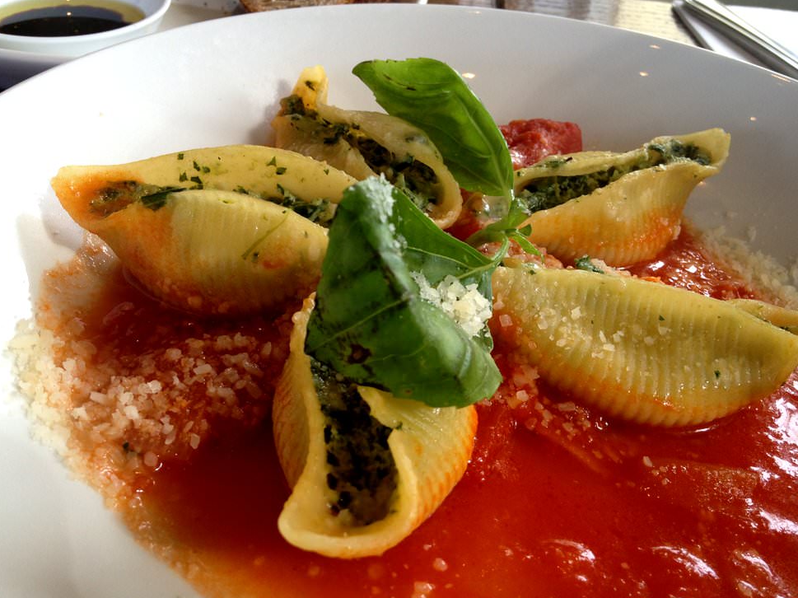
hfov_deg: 50.2
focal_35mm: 37
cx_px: 403
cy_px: 288
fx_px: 853
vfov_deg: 38.6
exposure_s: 1/120
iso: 64
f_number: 2.4
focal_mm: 4.28
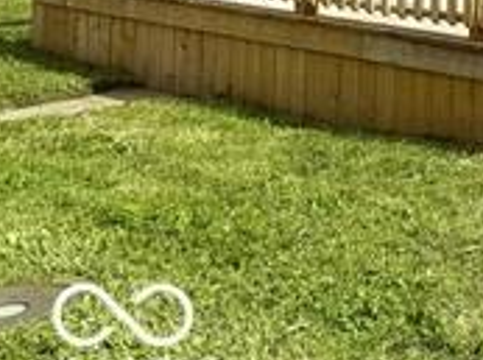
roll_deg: -2.2
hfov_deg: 18.0
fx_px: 1239
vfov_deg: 15.0
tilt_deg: +3.3
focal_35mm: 89
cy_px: -218
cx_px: 849
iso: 80
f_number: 1.78
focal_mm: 6.76
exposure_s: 1/6173
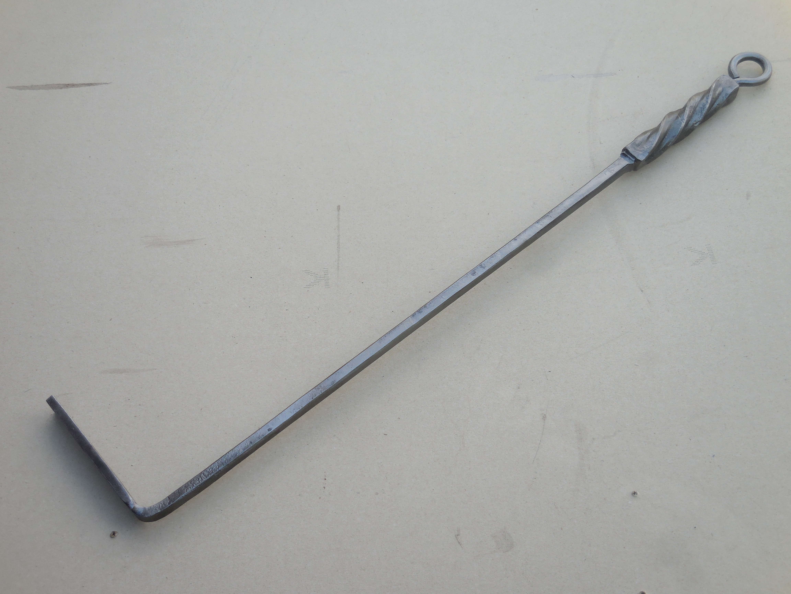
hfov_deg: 42.1
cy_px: 297
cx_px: 396
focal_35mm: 45
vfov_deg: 32.2
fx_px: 1028
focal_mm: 8.1
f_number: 4.2
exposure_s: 1/250
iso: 125
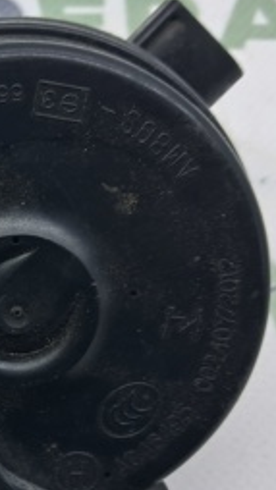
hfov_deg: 15.5
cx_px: -89
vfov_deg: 28.3
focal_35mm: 74
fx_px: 962
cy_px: 339
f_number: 1.8
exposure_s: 1/100
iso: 50
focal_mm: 4
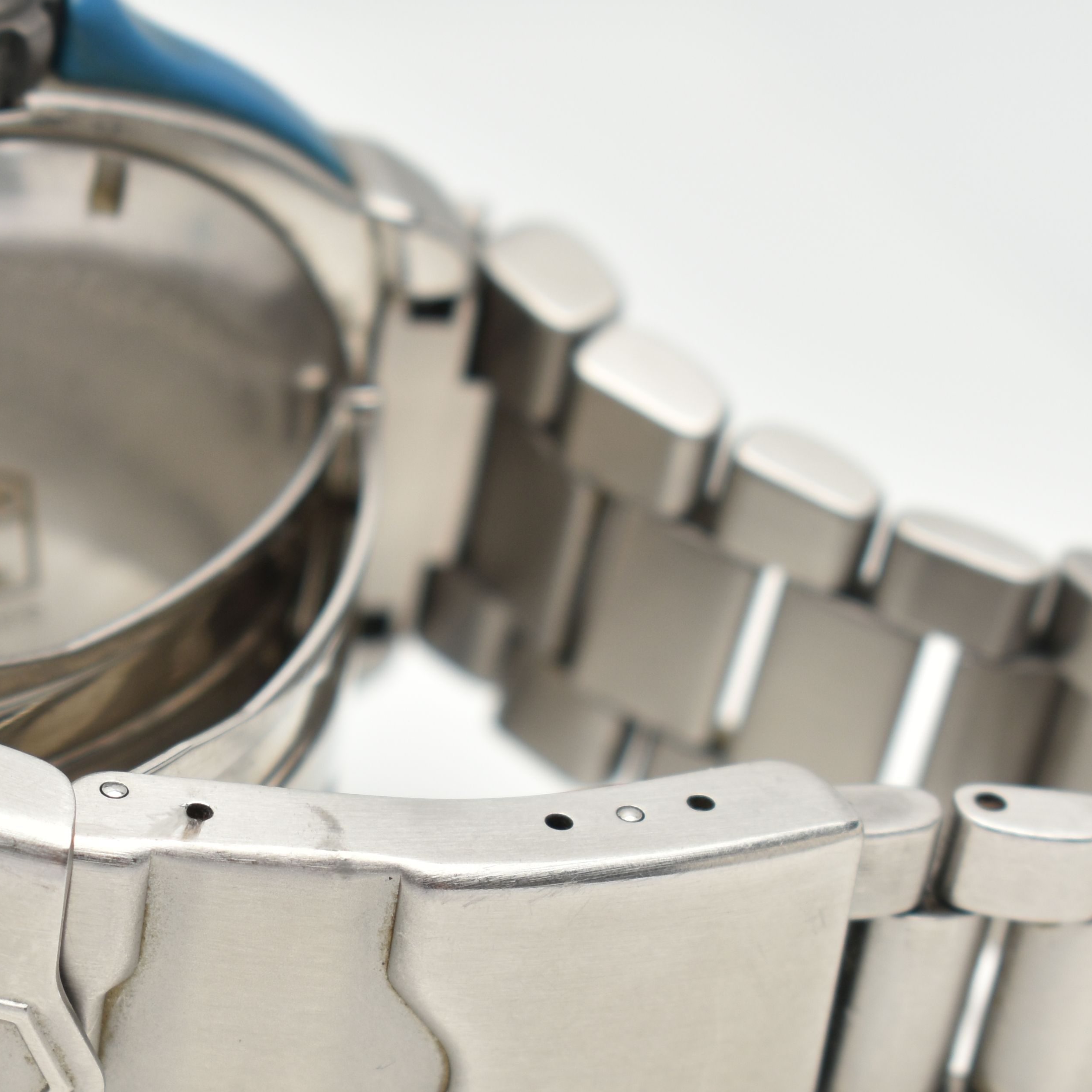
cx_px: 124
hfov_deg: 10.4
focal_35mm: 167
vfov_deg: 10.5
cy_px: 715
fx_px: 5961
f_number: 8
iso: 200
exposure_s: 1/100
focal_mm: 55
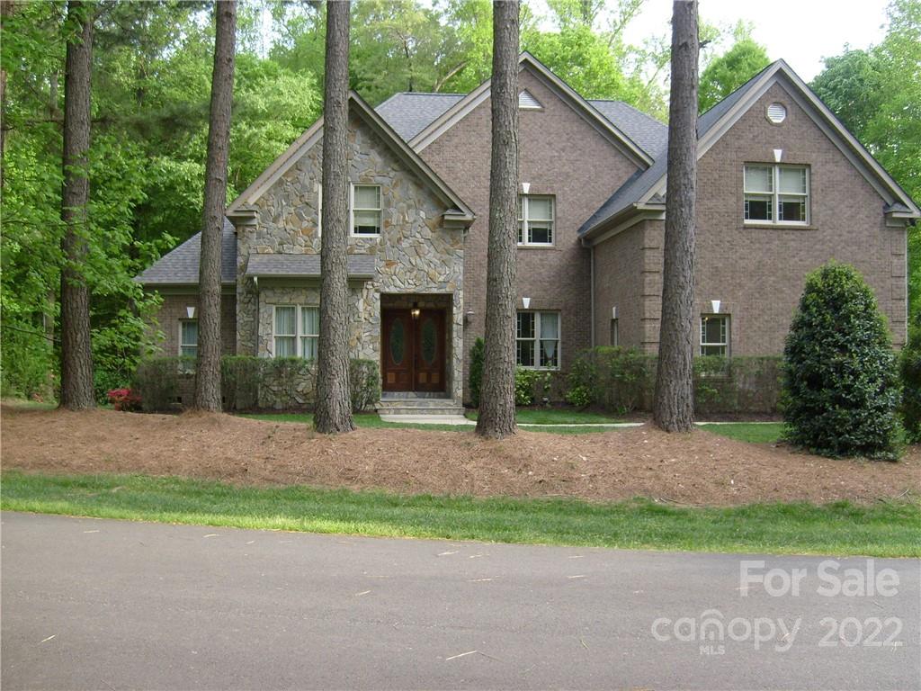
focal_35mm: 35
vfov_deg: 40.7
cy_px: 346
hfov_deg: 52.6
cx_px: 460
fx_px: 931
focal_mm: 5.8
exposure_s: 1/125
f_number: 2.8
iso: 80
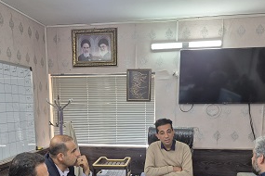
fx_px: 309
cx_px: 122
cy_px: 153
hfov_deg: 46.4
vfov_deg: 30.7
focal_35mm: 42
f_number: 1.8
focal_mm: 5.4
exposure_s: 1/100
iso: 125
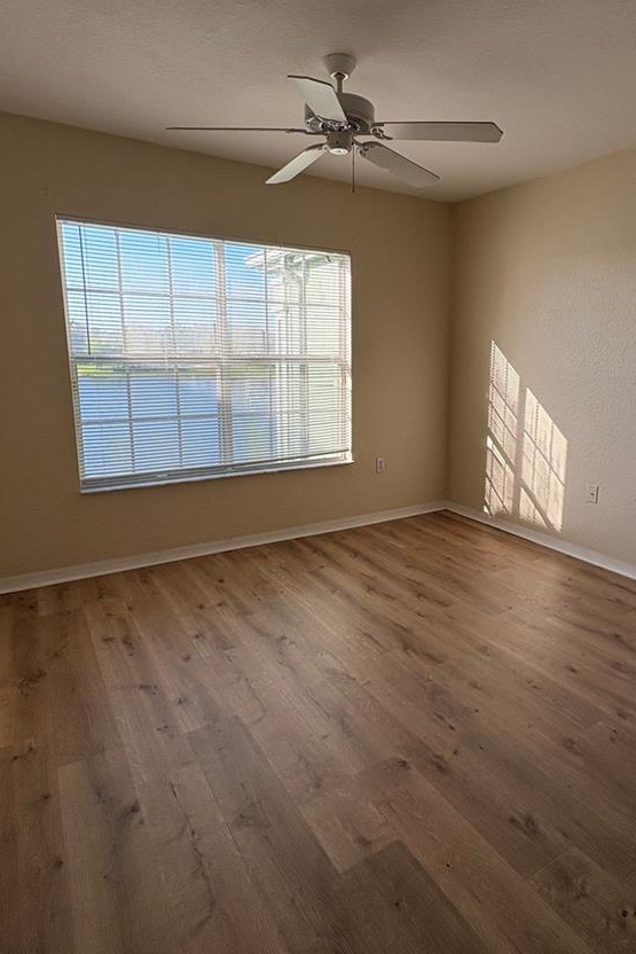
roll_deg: -0.3
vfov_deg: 81.1
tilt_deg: -9.4
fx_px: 556
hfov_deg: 59.2
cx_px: 372
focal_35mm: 21
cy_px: 449
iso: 64
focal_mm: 2.22
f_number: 2.2
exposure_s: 1/357
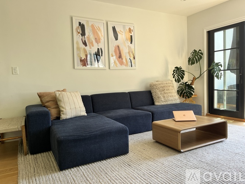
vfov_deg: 53.0
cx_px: 122
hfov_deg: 67.3
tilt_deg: -4.6
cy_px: 92
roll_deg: +2.0
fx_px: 184
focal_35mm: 26
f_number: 1.6
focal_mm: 5.1
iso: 50
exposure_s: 1/122
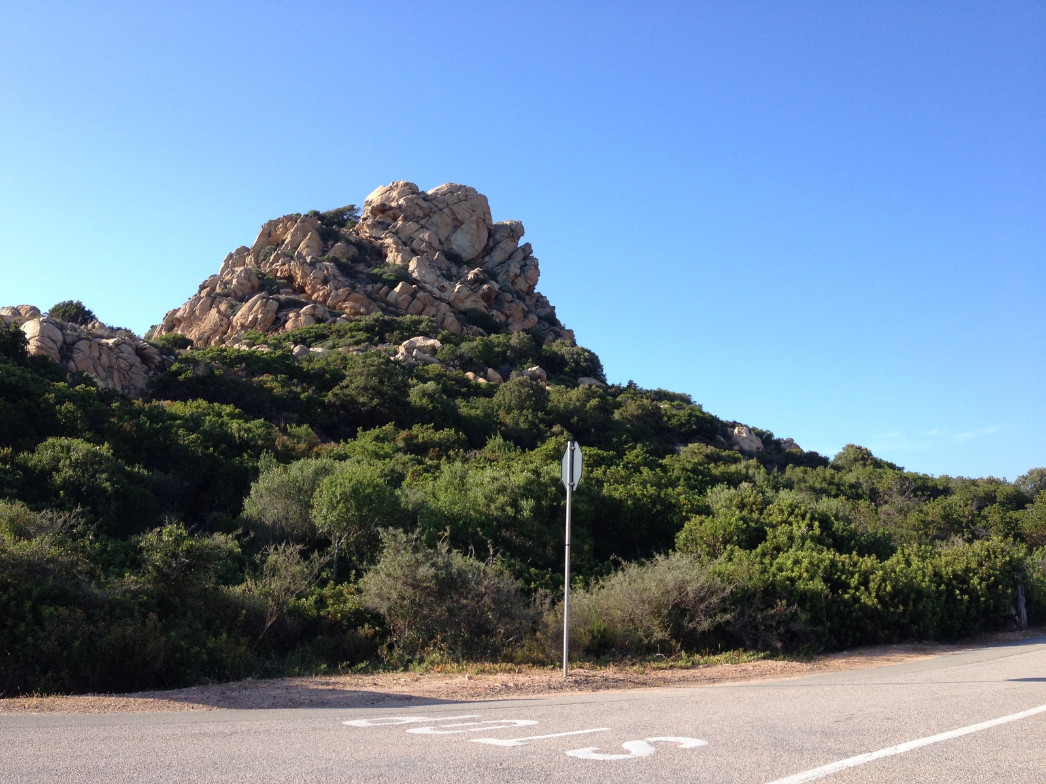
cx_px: 523
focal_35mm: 35
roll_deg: +1.8
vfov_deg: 40.7
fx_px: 1058
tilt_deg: +8.3
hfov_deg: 52.6
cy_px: 392
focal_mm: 4.28
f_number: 2.4
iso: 50
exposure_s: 1/717
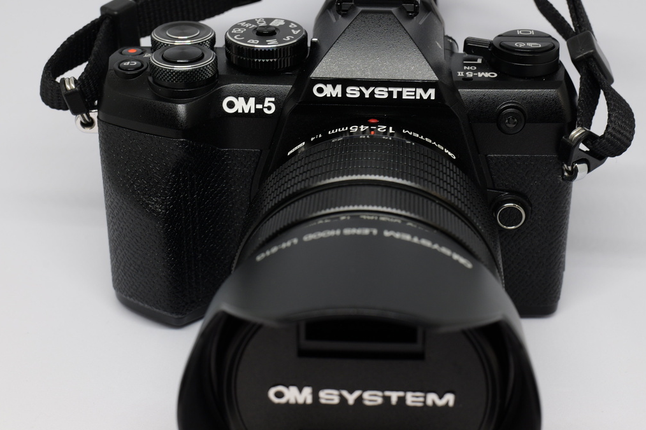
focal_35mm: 71
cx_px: 353
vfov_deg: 19.2
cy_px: 179
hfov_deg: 28.4
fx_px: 1274
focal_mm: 60
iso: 400
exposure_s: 1/10
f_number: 13
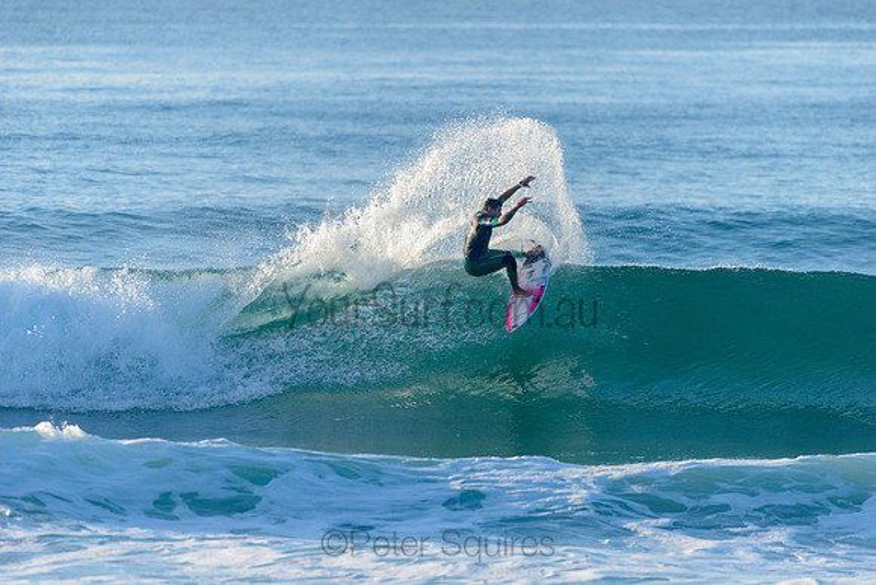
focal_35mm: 500
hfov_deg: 4.1
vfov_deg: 2.8
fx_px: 12171
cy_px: 292
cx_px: 438
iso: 400
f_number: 5.6
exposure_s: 1/2000
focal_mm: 500
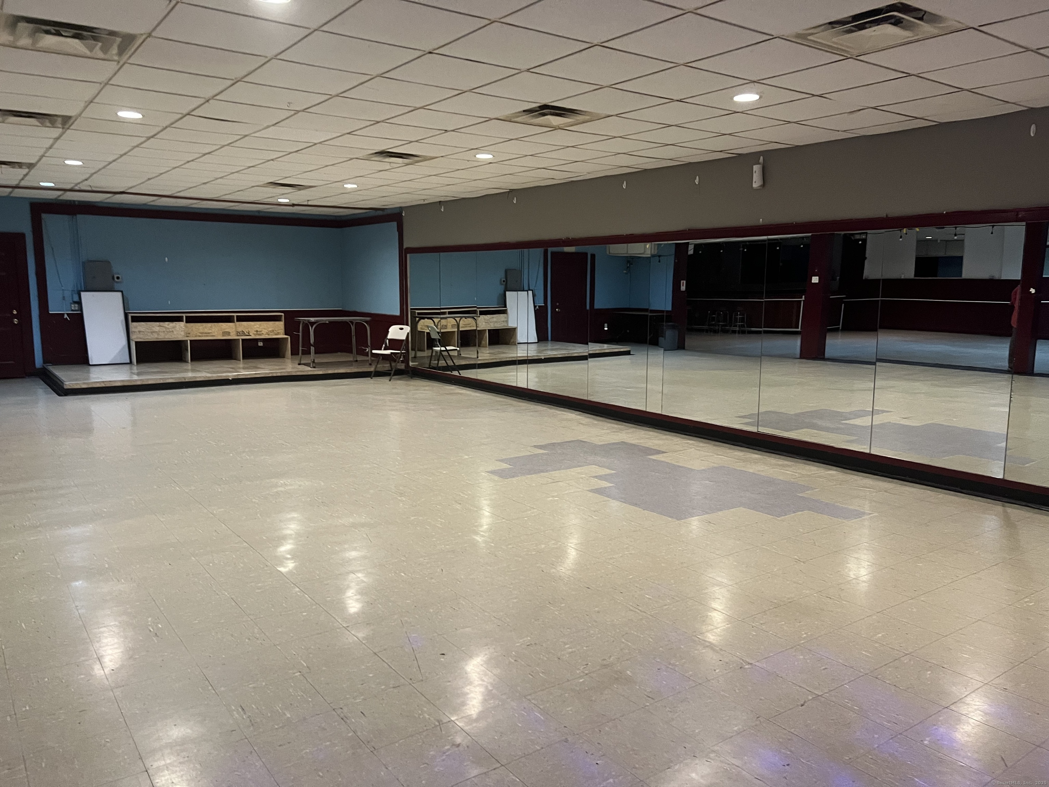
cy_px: 394
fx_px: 788
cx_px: 524
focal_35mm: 26
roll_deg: -0.7
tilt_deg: -8.8
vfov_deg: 53.1
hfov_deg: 67.3
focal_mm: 5.7
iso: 400
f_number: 1.5
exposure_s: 1/40
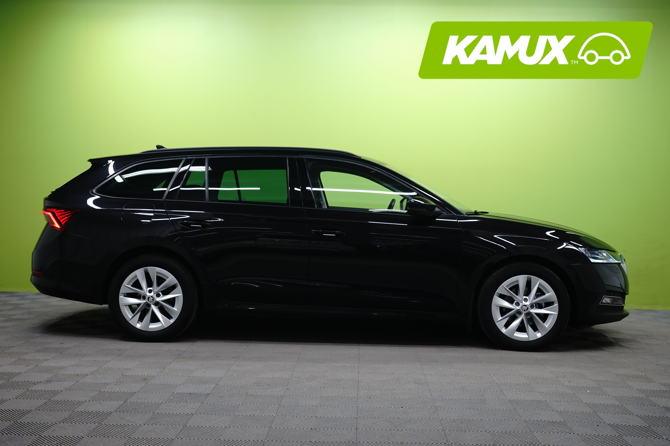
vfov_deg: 32.6
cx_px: 335
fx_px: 763
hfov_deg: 47.4
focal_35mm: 41
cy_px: 223
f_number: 8
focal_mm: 41
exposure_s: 1/6
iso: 500
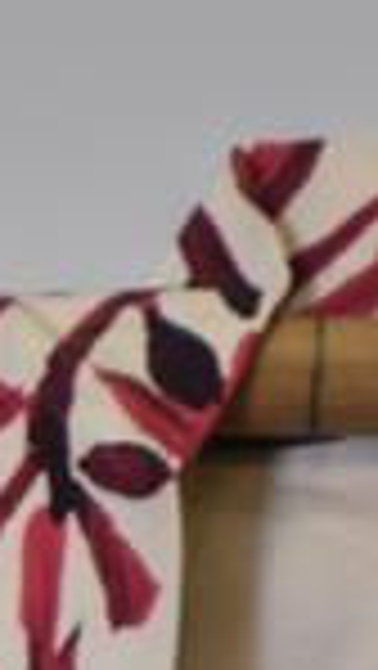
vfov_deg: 2.5
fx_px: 15259
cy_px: 1599
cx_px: -814
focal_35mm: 858
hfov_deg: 1.4
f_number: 5
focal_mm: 75
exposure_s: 1/60
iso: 400
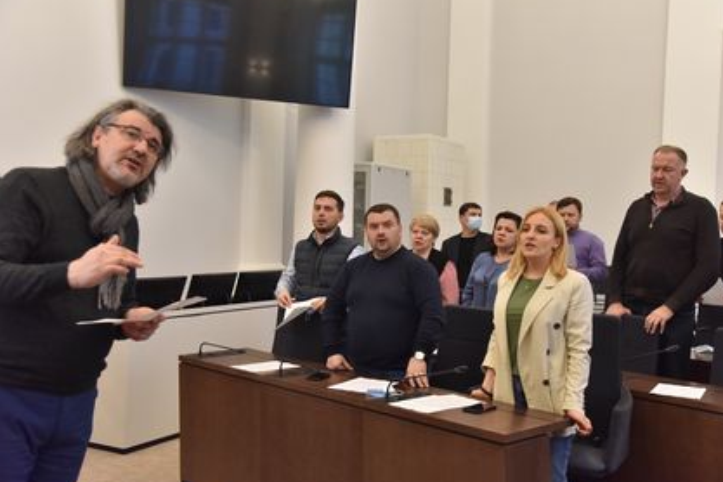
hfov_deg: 47.4
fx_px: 823
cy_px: 241
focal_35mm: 41
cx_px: 373
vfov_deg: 32.6
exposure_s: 1/250
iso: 3200
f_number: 4
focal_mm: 38
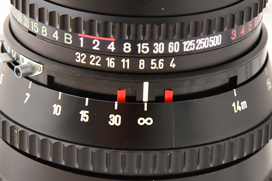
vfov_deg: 11.4
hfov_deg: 17.1
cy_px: 90
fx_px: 907
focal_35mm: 120
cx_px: 136
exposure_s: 1/160
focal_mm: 120
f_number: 13
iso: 1600
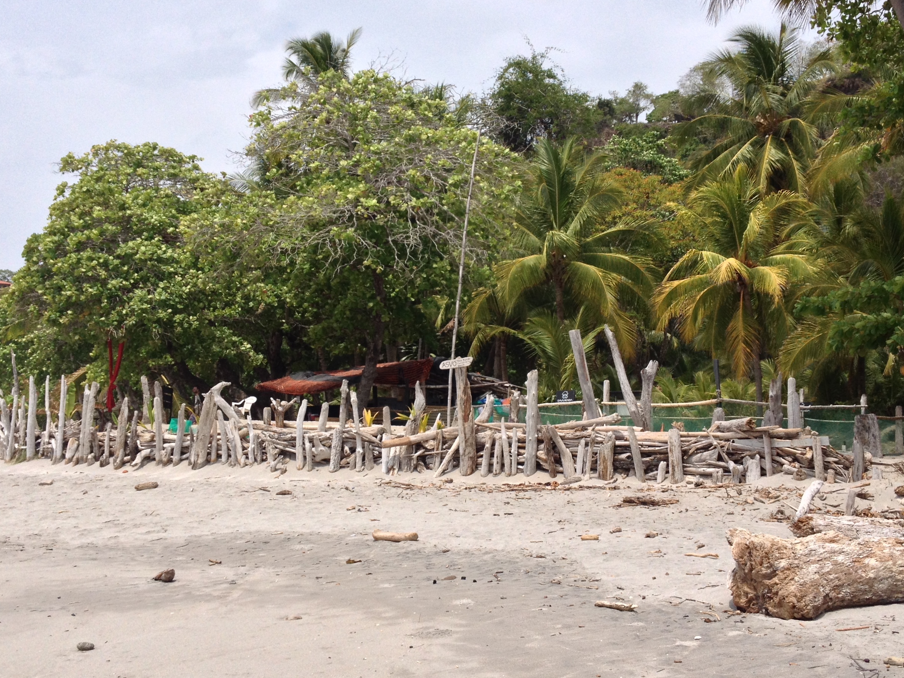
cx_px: 451
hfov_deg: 39.7
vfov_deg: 30.3
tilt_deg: +3.4
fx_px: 1254
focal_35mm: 48
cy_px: 321
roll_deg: -1.1
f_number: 2.4
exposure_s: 1/2208
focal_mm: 4.28
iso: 50
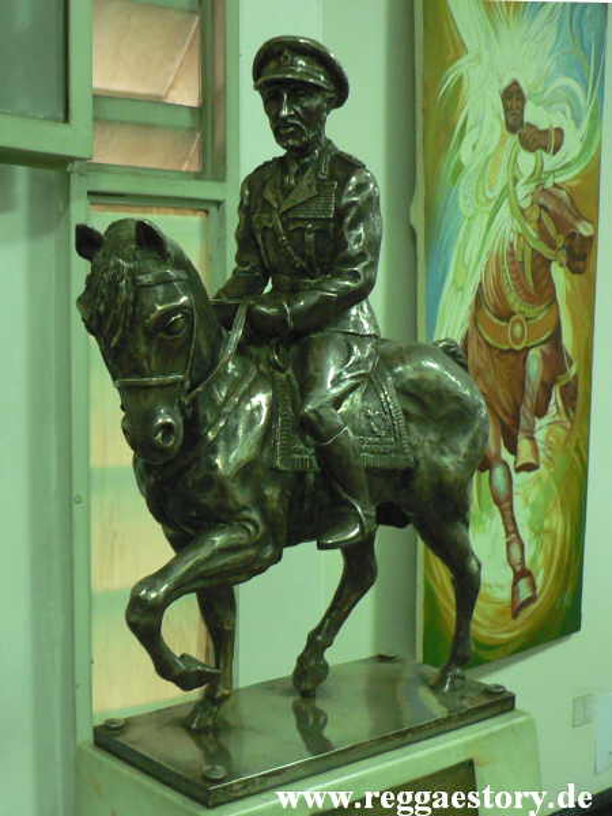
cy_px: 408
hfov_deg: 40.7
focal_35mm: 35
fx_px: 825
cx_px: 306
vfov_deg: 52.6
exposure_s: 1/4
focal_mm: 6
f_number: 2.8
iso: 200
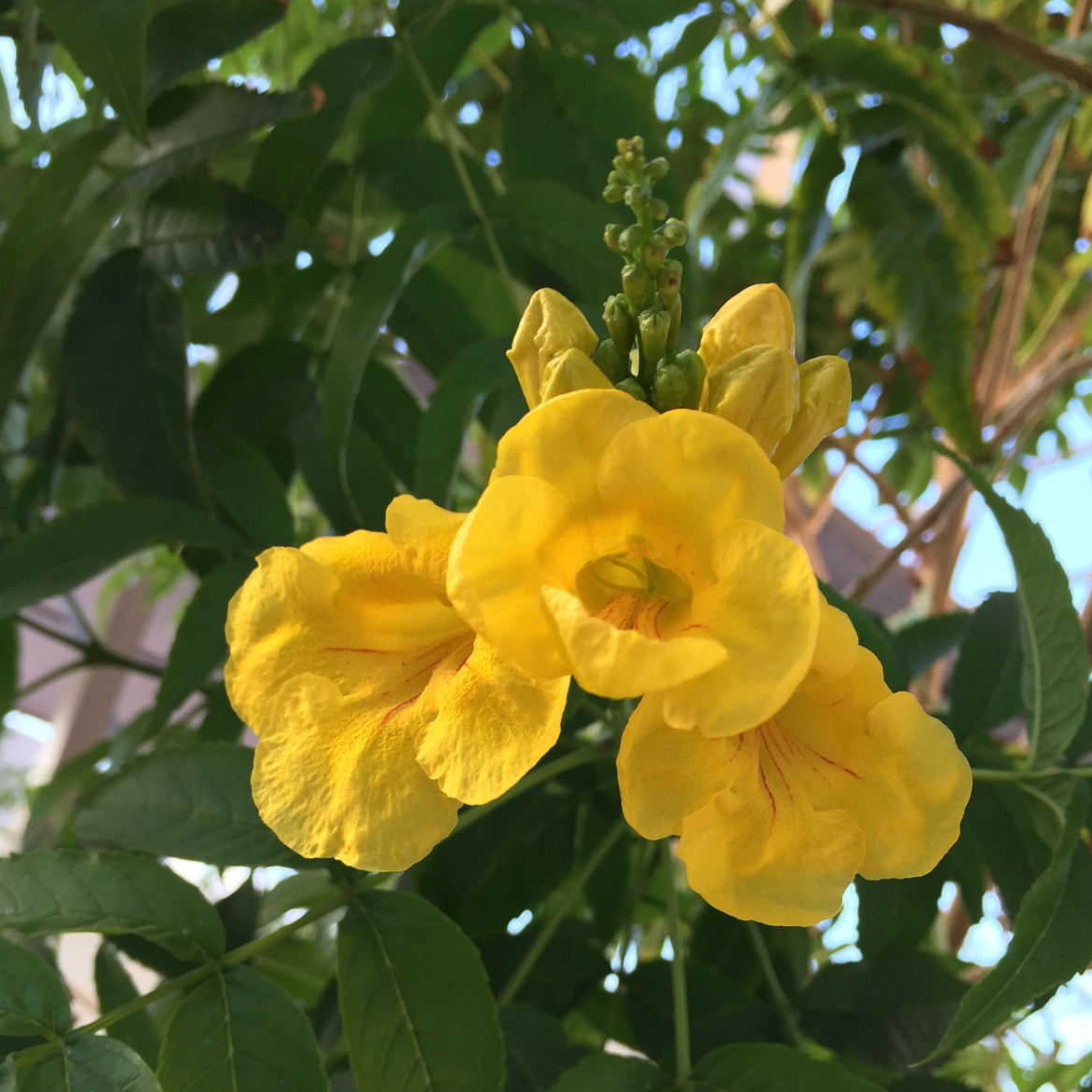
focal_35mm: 35
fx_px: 1249
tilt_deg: +17.9
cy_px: 691
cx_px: 538
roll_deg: -15.7
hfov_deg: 47.2
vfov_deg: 46.7
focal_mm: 4.15
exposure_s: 1/50
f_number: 2.2
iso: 40
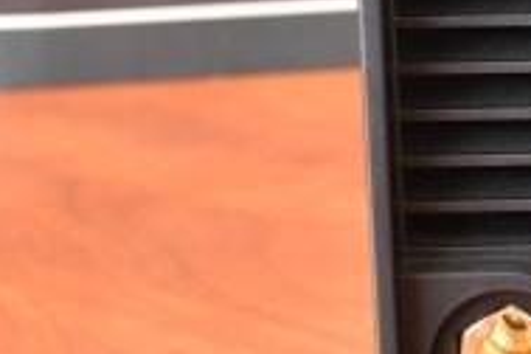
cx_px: 618
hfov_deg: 12.2
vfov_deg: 8.2
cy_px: -100
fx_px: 2434
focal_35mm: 165
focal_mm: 26
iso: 100
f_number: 4
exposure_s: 1/3
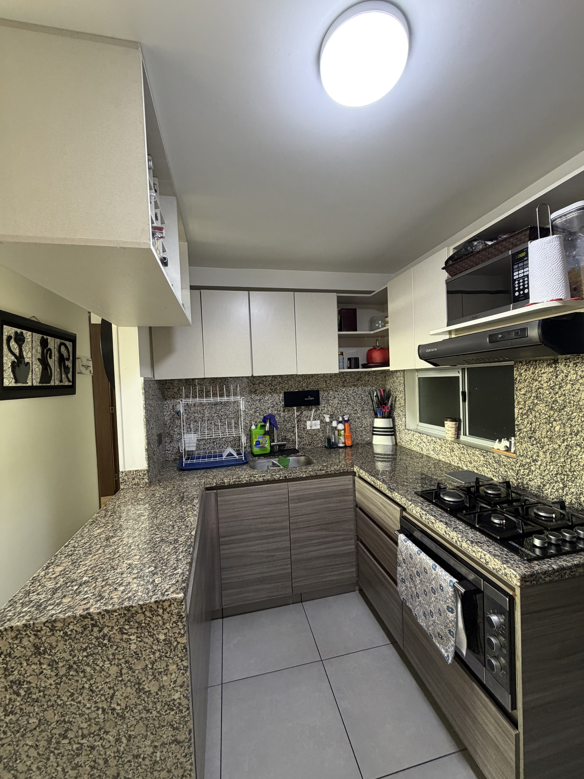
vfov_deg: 102.1
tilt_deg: -1.3
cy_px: 390
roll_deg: +1.1
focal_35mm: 14
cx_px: 292
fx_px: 315
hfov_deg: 85.7
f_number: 2.2
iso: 250
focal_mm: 2.22
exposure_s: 1/60
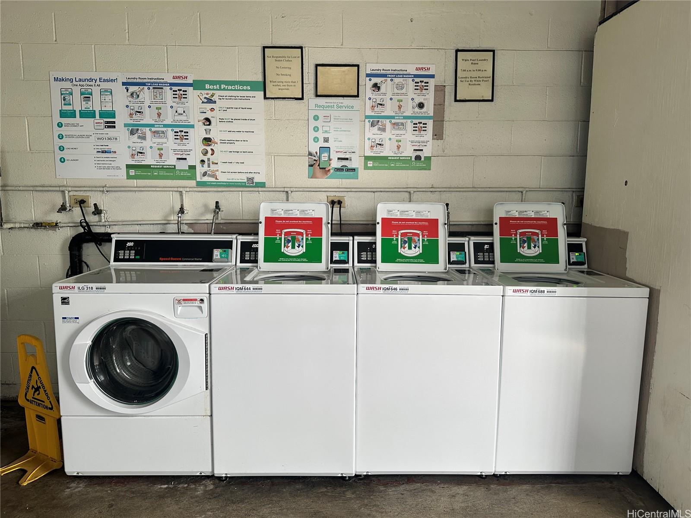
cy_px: 259
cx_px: 346
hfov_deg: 71.6
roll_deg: -0.8
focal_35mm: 24
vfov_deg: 56.8
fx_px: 479
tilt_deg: -7.2
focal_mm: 6.86
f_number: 1.78
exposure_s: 1/121
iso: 100
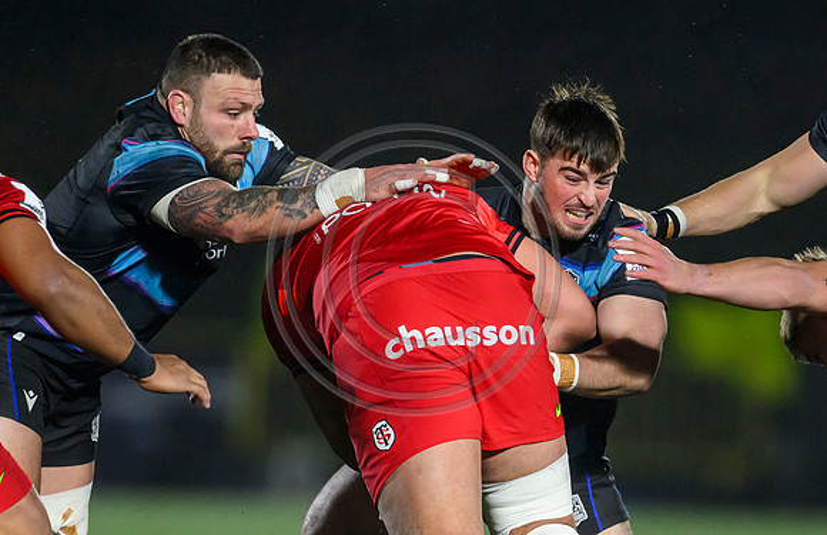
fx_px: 19055
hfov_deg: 2.5
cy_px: 563
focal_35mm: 837
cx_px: 554
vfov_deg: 1.6
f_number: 3.2
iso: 5000
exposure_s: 1/3200
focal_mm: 400
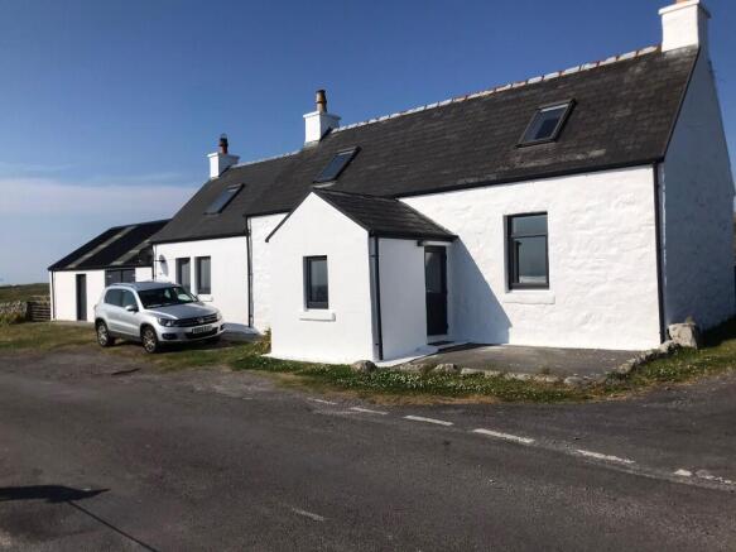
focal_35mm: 28
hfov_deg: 63.5
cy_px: 276
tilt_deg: +1.5
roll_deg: +0.5
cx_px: 368
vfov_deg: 49.7
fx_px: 595
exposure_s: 1/6849
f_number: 1.8
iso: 25
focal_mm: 3.99
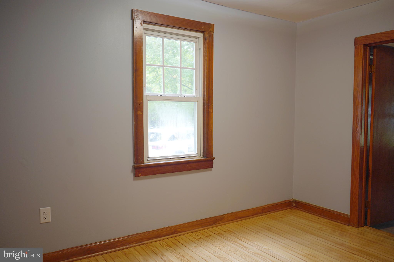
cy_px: 131
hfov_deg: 65.5
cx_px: 197
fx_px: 306
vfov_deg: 46.4
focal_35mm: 28
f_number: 3.5
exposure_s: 1/30
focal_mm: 28
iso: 1600
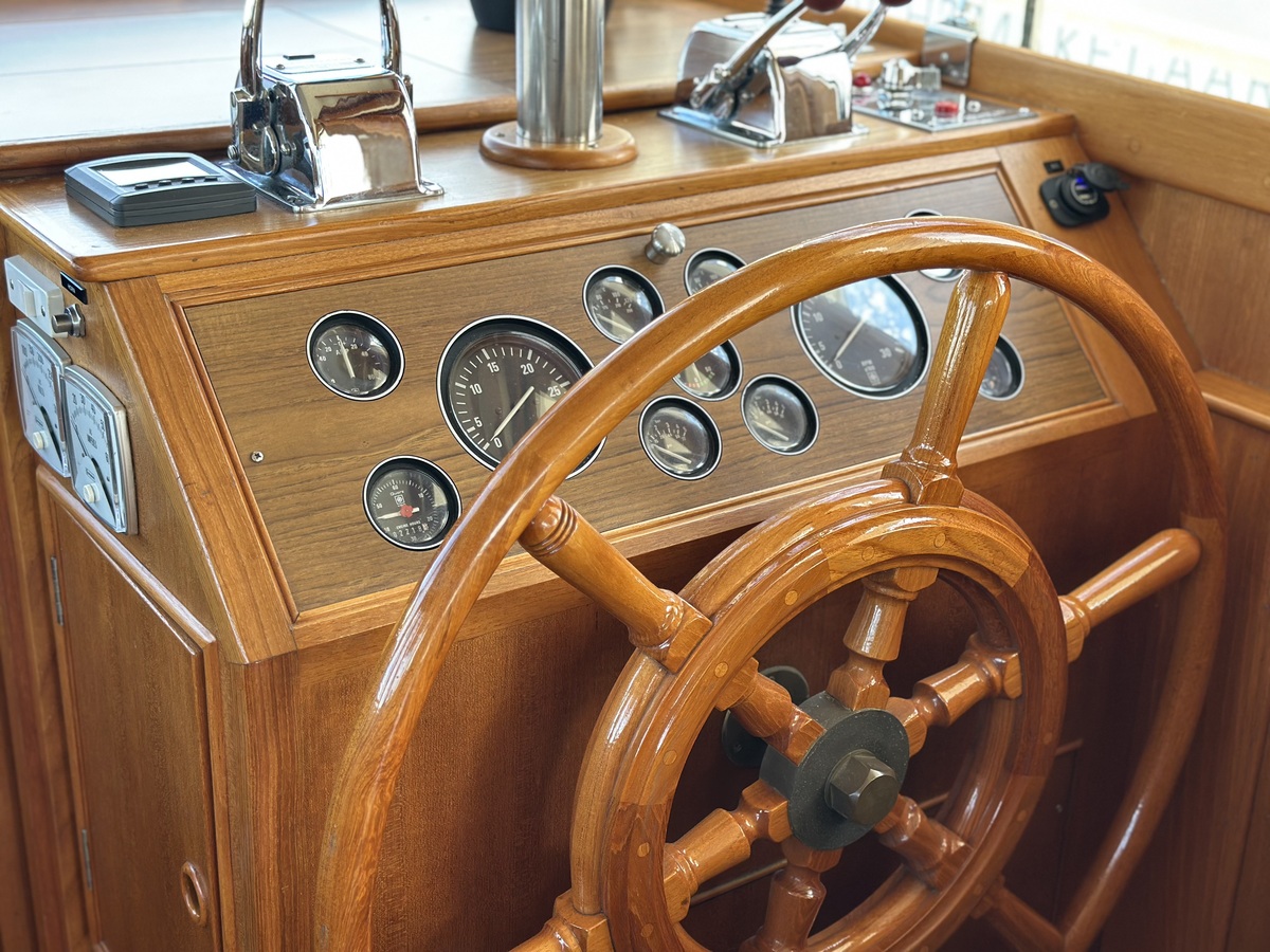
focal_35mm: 48
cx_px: 635
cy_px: 476
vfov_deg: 30.3
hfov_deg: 39.7
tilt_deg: -22.6
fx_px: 1761
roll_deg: -2.4
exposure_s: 1/140
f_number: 1.78
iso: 125
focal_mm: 6.86
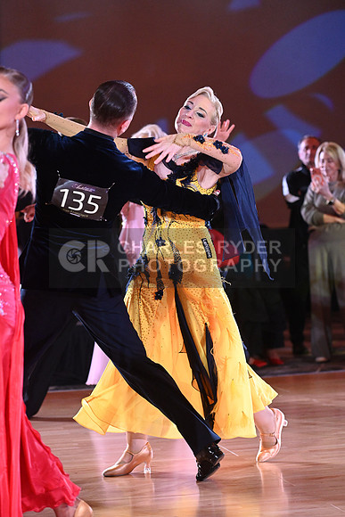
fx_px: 1867
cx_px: 172
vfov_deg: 15.8
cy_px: 258
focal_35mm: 130
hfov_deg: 10.6
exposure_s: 1/400
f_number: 4.5
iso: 5000
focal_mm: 130
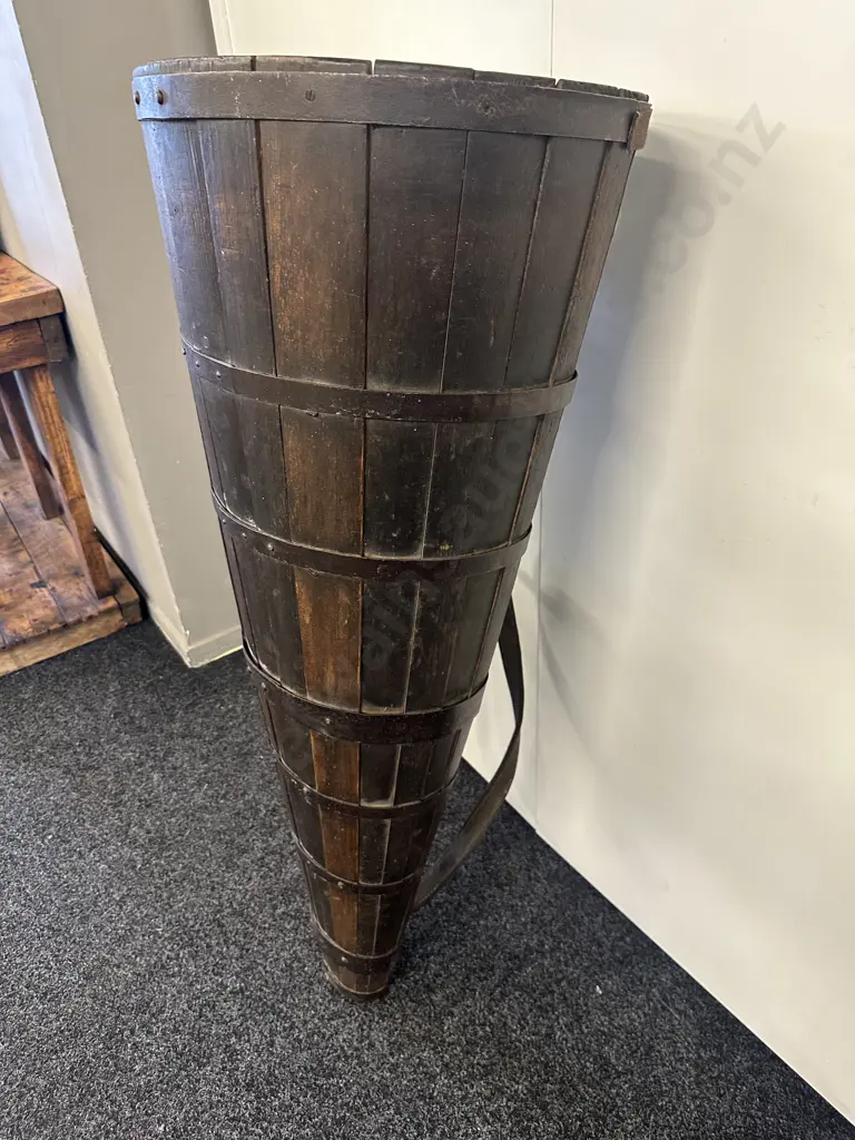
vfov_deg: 71.6
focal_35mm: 24
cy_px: 570
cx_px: 428
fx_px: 790
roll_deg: +3.3
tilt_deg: -31.7
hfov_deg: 56.8
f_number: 1.78
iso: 250
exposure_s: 1/50
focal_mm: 6.86
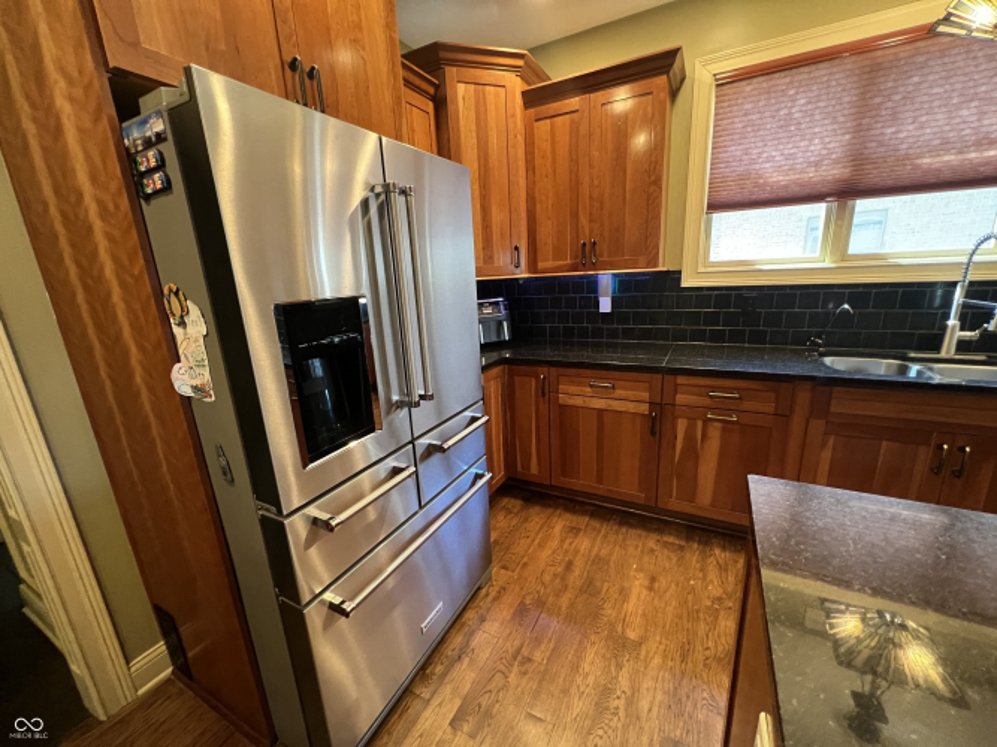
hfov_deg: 106.2
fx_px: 374
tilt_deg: -14.0
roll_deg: +2.9
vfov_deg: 89.9
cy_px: 374
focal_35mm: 13
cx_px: 498
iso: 640
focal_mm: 1.57
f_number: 1.8
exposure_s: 1/40
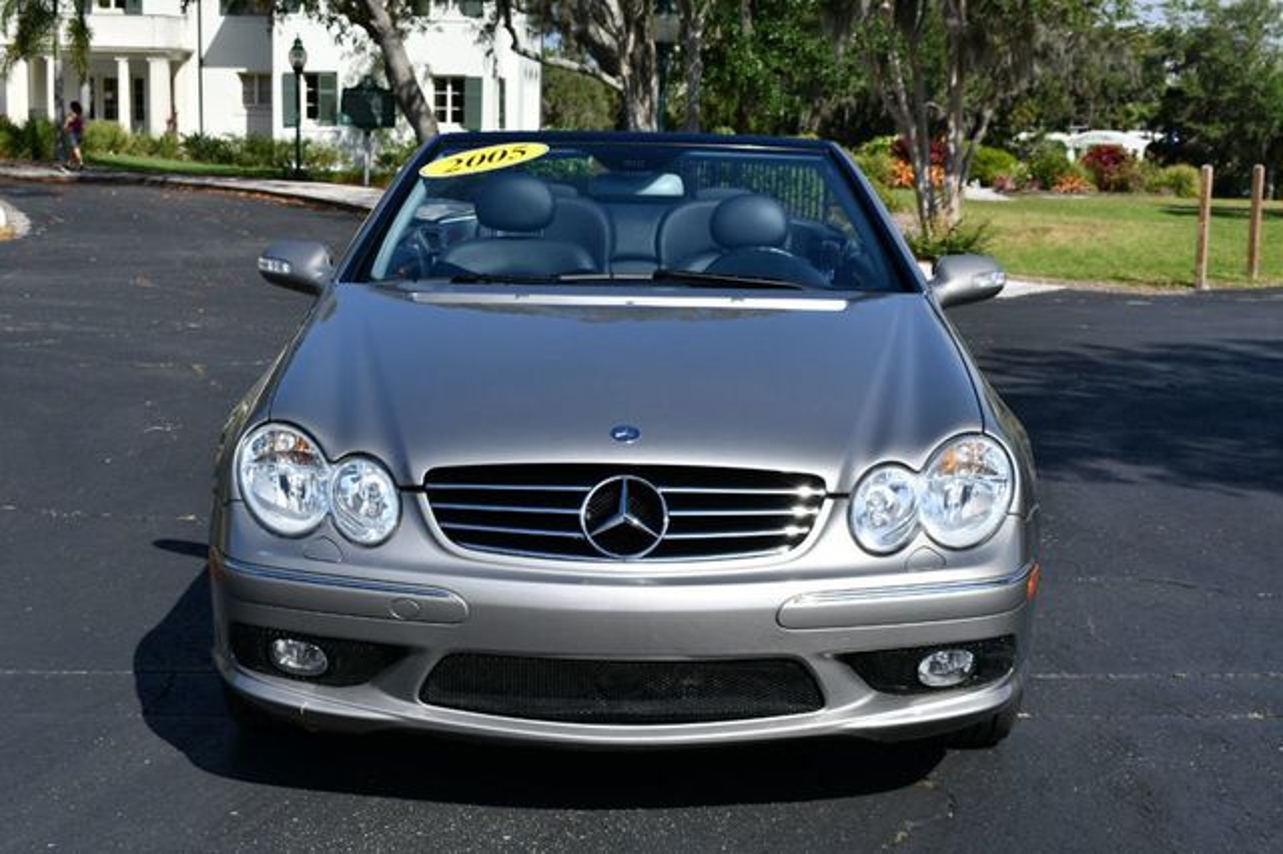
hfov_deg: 35.1
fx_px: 2030
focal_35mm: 57
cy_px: 427
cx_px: 642
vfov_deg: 23.8
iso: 100
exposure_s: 1/320
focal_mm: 38
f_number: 9
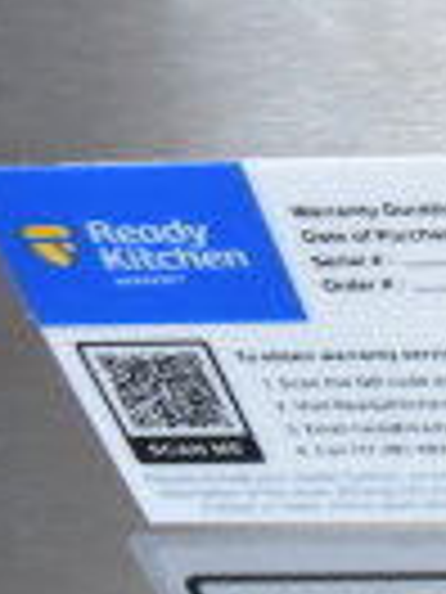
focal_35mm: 120
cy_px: 263
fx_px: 2061
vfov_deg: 16.4
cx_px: 1347
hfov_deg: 9.6
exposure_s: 1/40
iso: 200
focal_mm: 18
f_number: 3.5
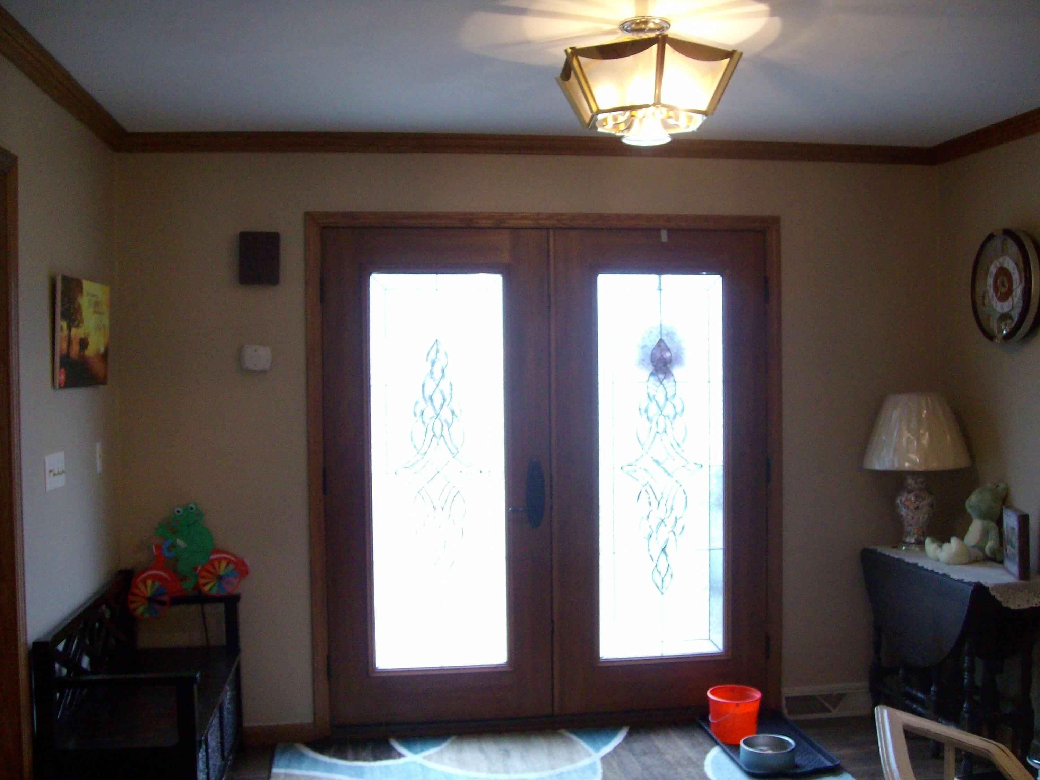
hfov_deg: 52.6
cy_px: 390
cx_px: 520
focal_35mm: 35
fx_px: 1052
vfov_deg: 40.7
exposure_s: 1/40
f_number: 2.8
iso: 200
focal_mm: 5.8
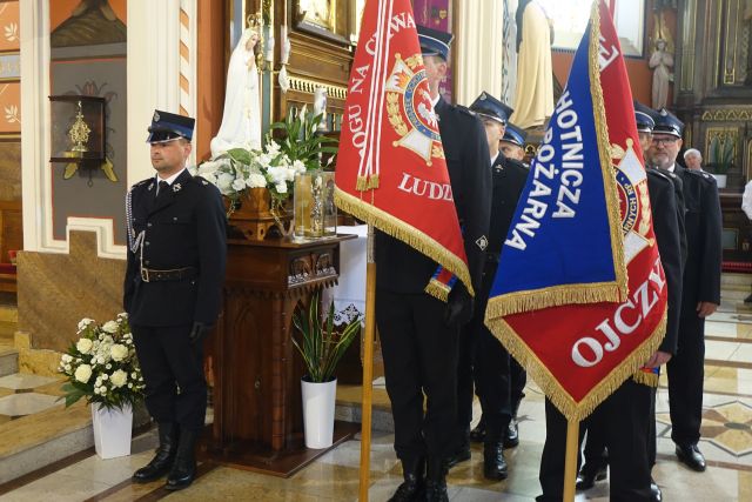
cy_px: 251
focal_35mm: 40
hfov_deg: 48.4
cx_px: 376
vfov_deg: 33.4
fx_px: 836
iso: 800
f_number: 2.8
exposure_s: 1/20
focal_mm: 14.53
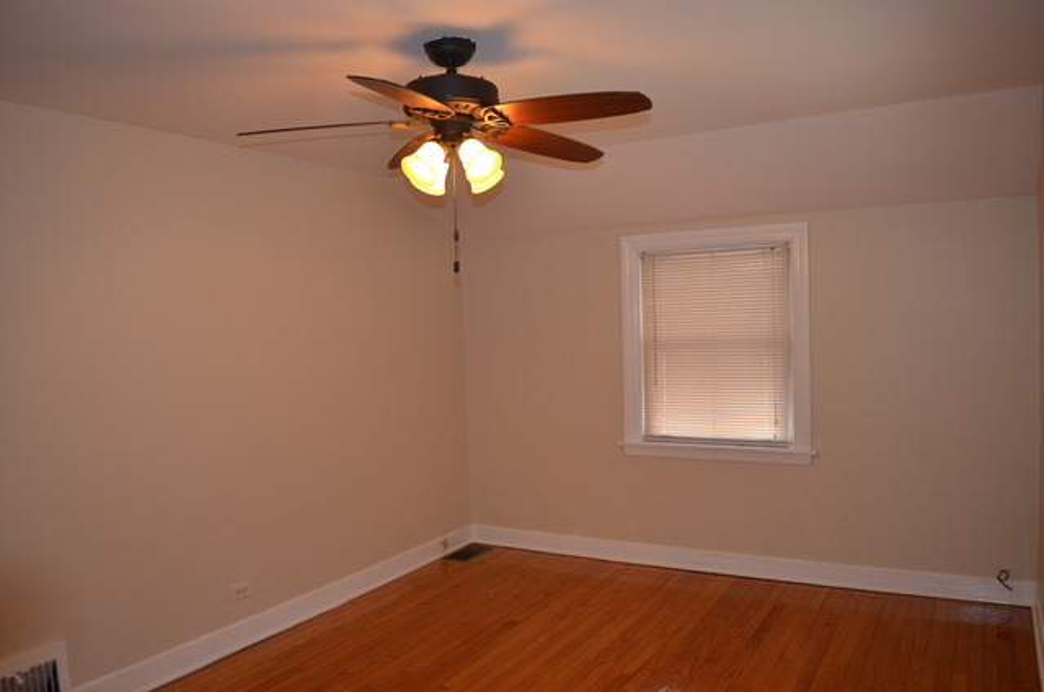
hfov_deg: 67.5
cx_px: 522
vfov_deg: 47.7
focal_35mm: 27
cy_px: 346
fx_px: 781
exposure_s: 1/60
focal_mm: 18
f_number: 3.5
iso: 720
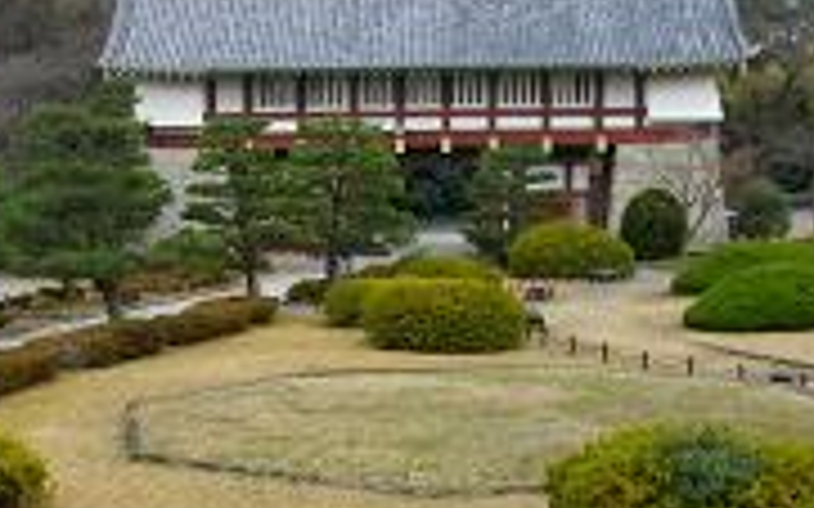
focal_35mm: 73
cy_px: 396
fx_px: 1619
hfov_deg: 28.1
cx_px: 304
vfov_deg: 17.7
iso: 100
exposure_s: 1/250
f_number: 2.9
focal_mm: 5.7
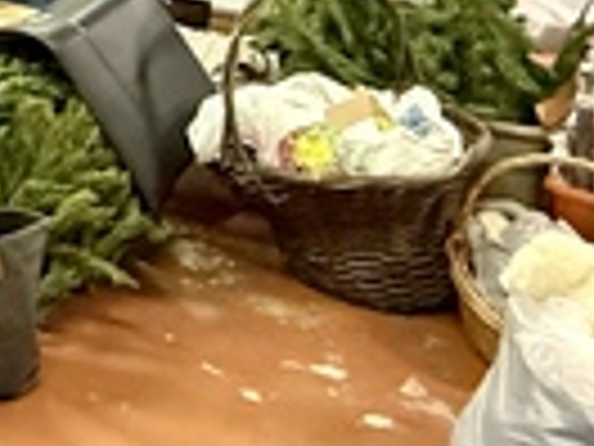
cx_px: -320
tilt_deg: +0.7
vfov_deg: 18.4
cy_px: -275
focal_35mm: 68
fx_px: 1167
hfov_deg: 22.7
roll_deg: -1.6
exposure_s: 1/40
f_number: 2.2
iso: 1000
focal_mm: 2.22
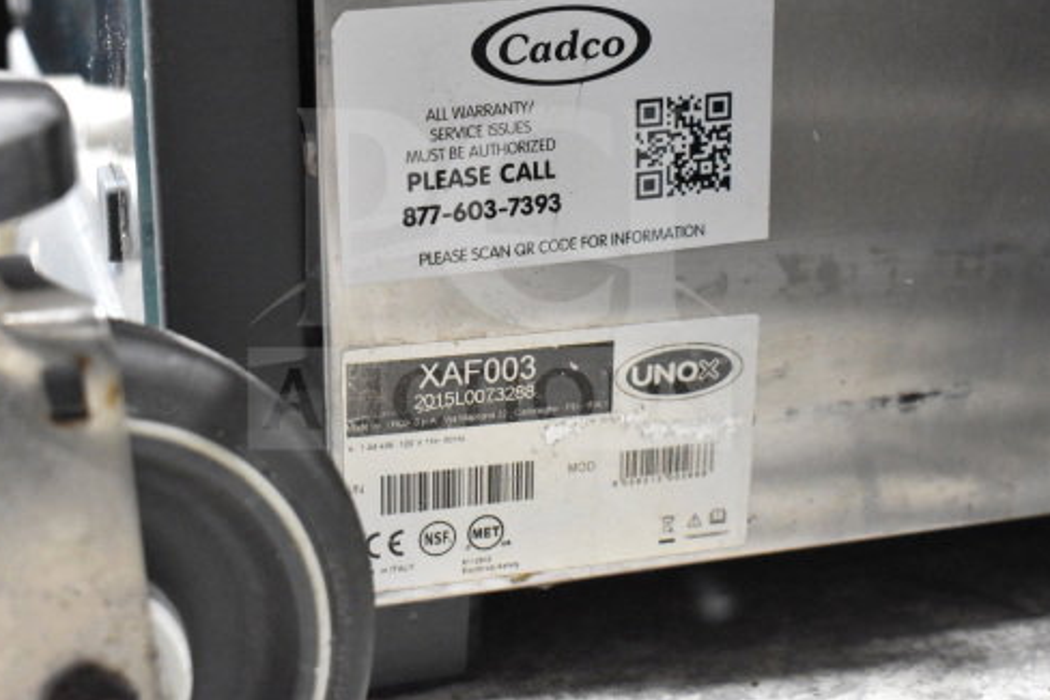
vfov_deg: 20.7
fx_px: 1913
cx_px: 488
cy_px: 279
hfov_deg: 30.7
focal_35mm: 66
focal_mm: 35
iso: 8000
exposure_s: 1/60
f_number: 4.5
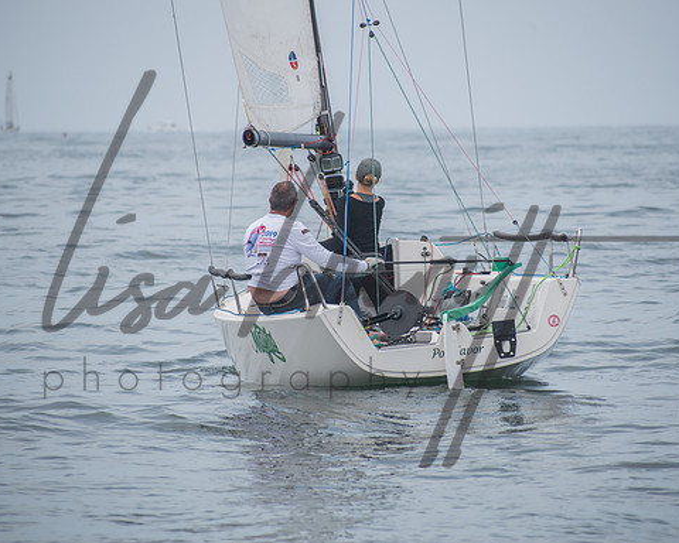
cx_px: 358
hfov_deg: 5.2
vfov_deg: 4.1
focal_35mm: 374
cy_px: 272
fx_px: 7516
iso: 100
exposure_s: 1/400
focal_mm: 220
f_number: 5.6
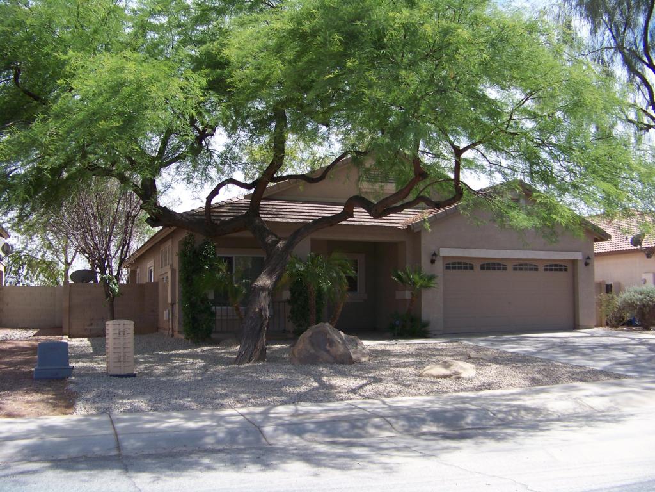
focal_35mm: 36
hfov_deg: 51.4
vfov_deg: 39.7
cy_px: 246
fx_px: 681
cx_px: 328
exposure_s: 1/640
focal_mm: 5.85
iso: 64
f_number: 2.8
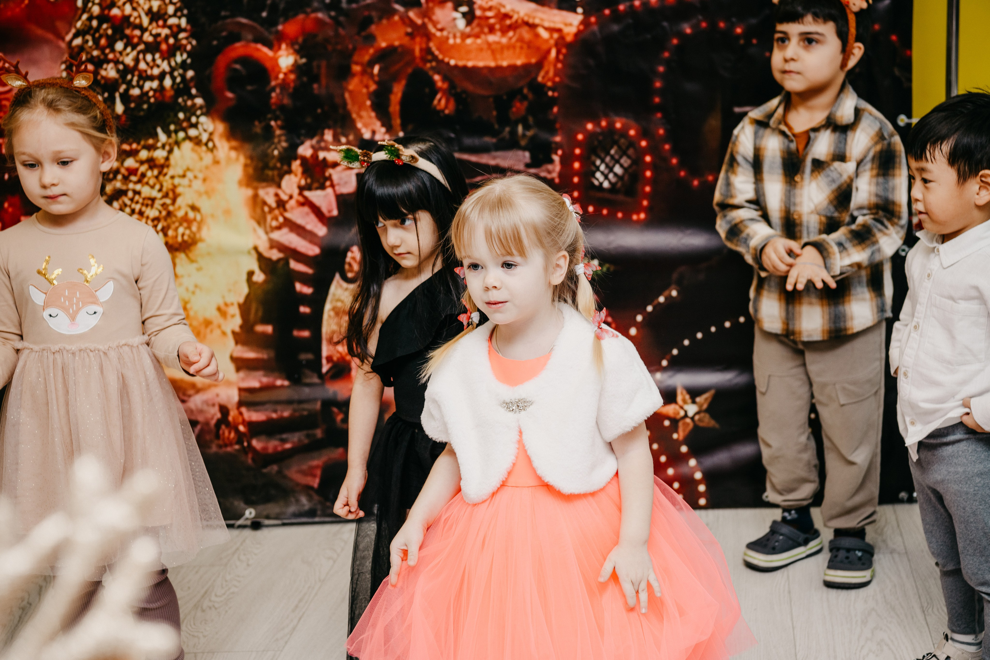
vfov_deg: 21.9
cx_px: 495
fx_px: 1705
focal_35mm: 62
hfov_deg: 32.4
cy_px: 330
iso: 320
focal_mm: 62
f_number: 4.5
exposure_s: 1/160
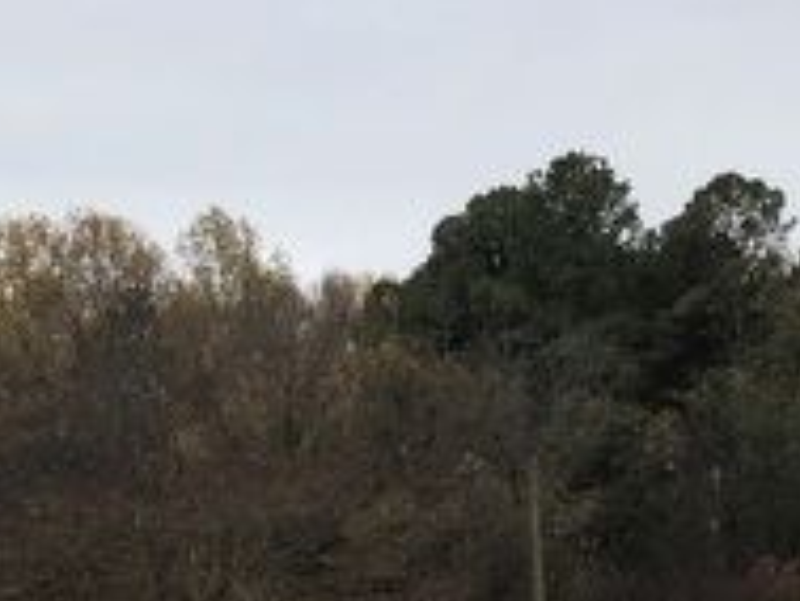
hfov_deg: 8.7
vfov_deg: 6.7
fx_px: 5088
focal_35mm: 220
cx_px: -478
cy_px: 588
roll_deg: +3.2
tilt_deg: +3.4
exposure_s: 1/264
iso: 16
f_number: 2.4
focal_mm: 6
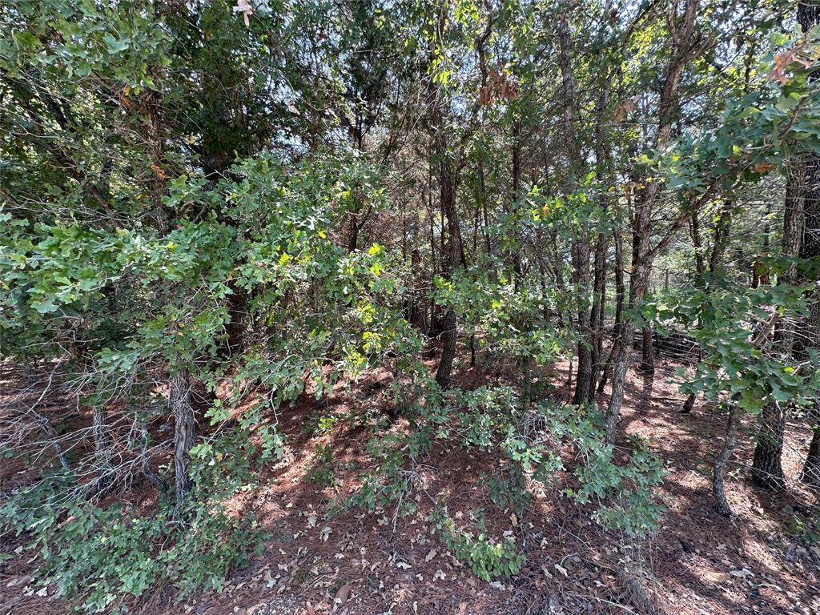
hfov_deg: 102.1
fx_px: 332
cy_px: 308
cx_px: 410
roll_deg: +0.2
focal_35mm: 14
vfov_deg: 85.7
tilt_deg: -0.1
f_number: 2.2
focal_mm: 2.22
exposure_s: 1/128
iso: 40
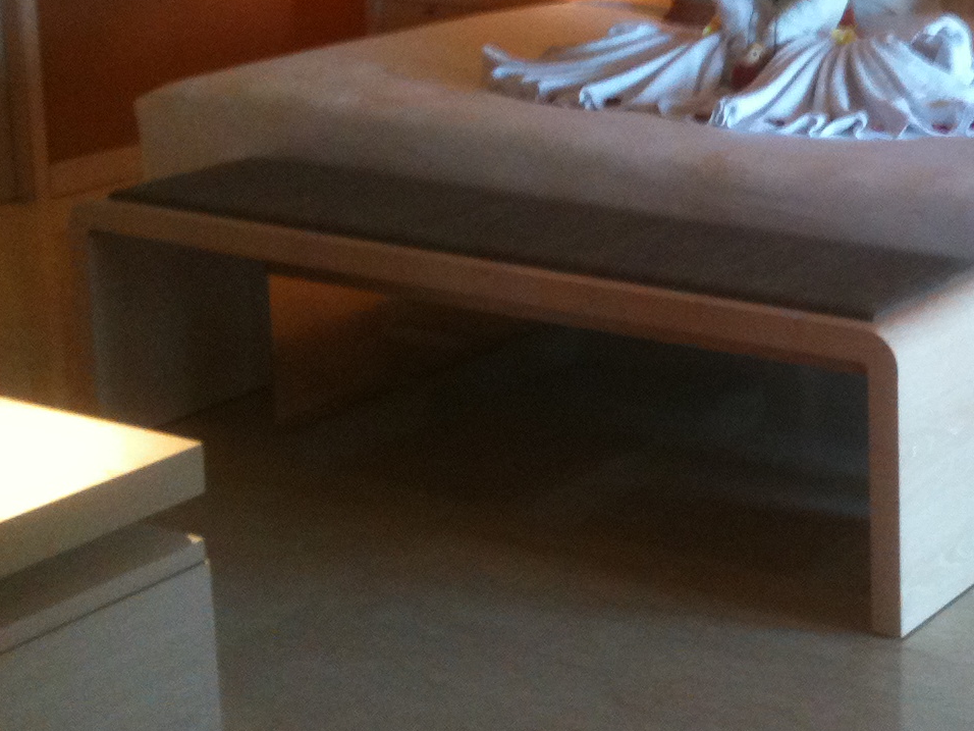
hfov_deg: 25.3
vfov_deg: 19.5
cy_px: 172
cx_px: 860
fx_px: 2110
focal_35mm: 75
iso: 200
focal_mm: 3.85
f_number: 2.8
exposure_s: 1/15
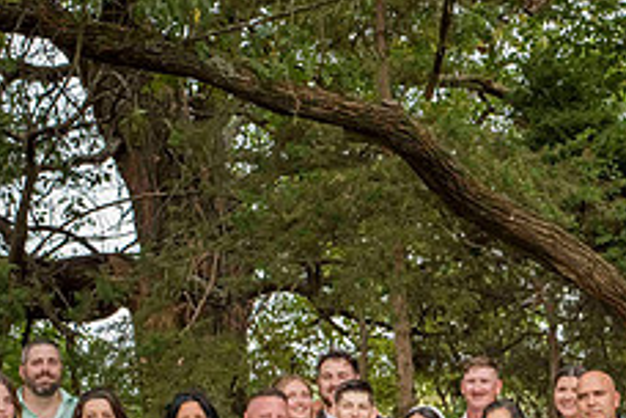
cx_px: 607
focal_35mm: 137
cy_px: 458
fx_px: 2382
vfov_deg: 9.9
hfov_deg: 14.8
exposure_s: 1/250
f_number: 8
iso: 800
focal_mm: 50
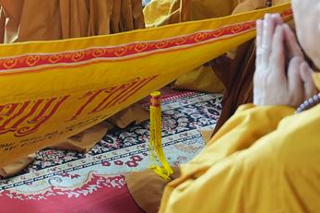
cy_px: 15
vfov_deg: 11.2
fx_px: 1075
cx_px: -58
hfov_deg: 16.3
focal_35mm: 121
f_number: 2.8
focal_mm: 35
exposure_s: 1/100
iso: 1600
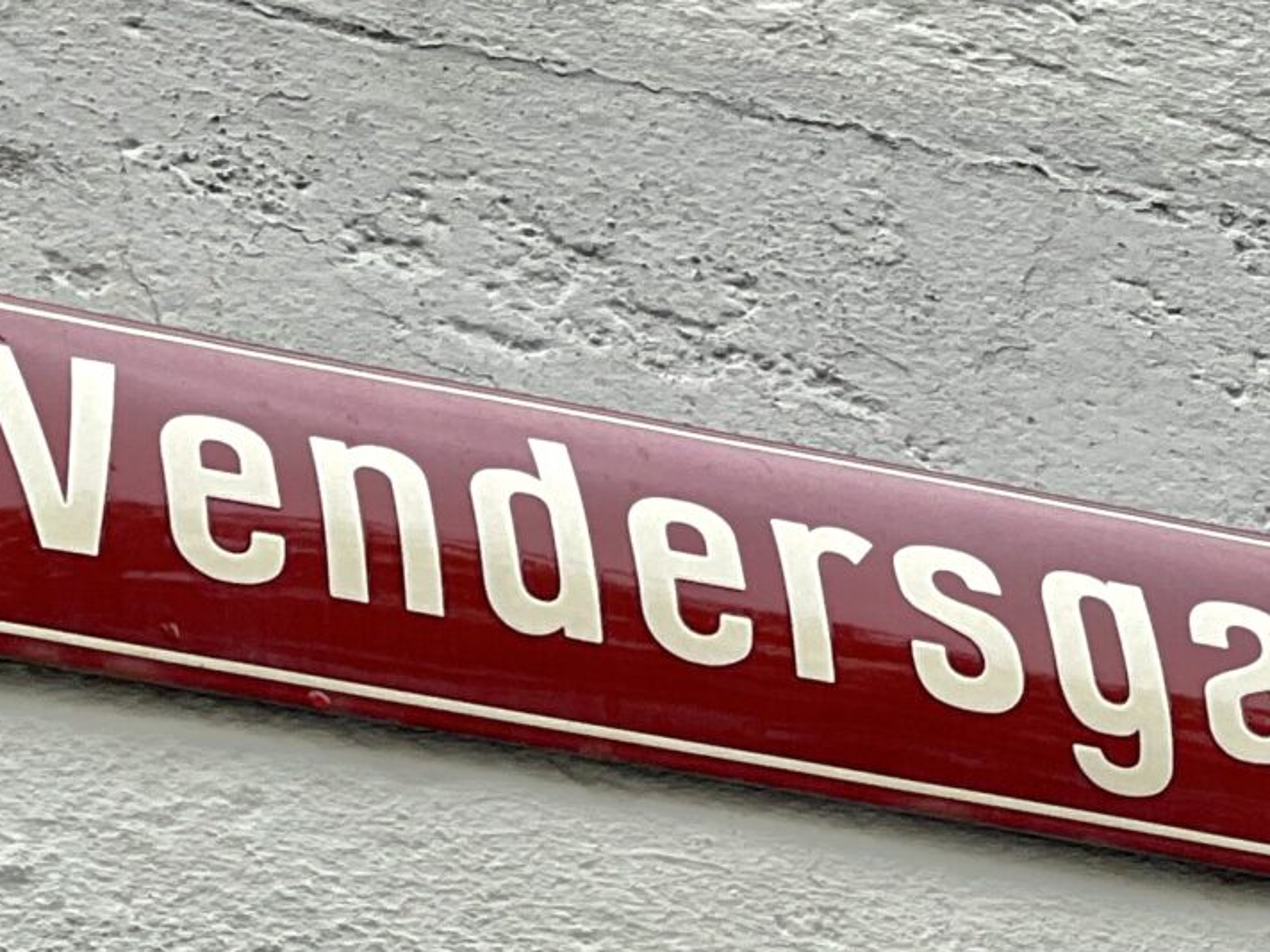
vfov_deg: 5.3
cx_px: 872
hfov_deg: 7.1
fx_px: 10163
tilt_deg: +42.7
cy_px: 1260
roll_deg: +11.6
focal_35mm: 277
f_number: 2.8
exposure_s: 1/121
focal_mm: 9
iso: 40
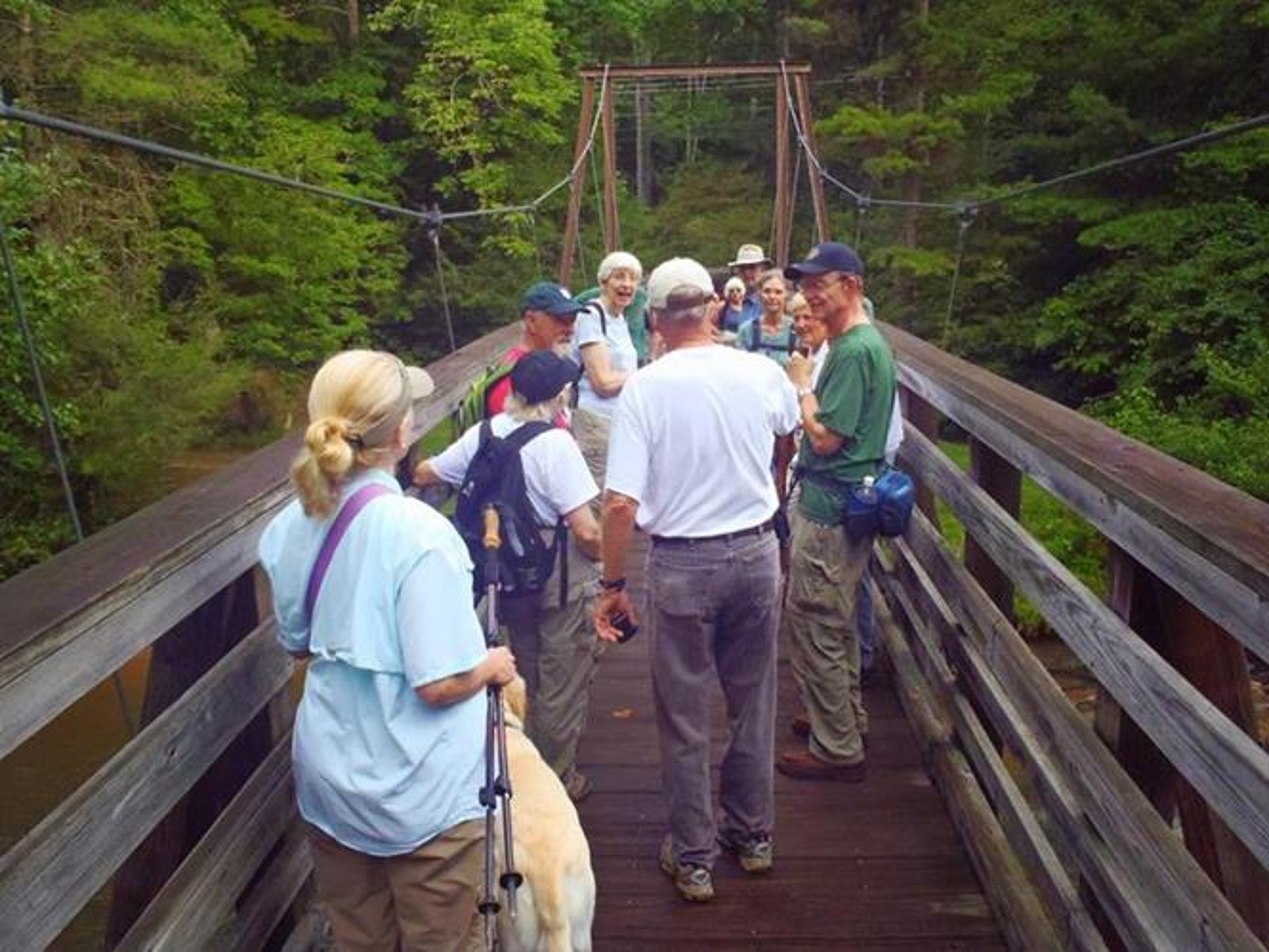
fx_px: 1027
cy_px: 476
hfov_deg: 63.4
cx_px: 634
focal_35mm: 28
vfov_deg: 49.8
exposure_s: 1/40
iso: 400
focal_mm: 5
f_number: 10
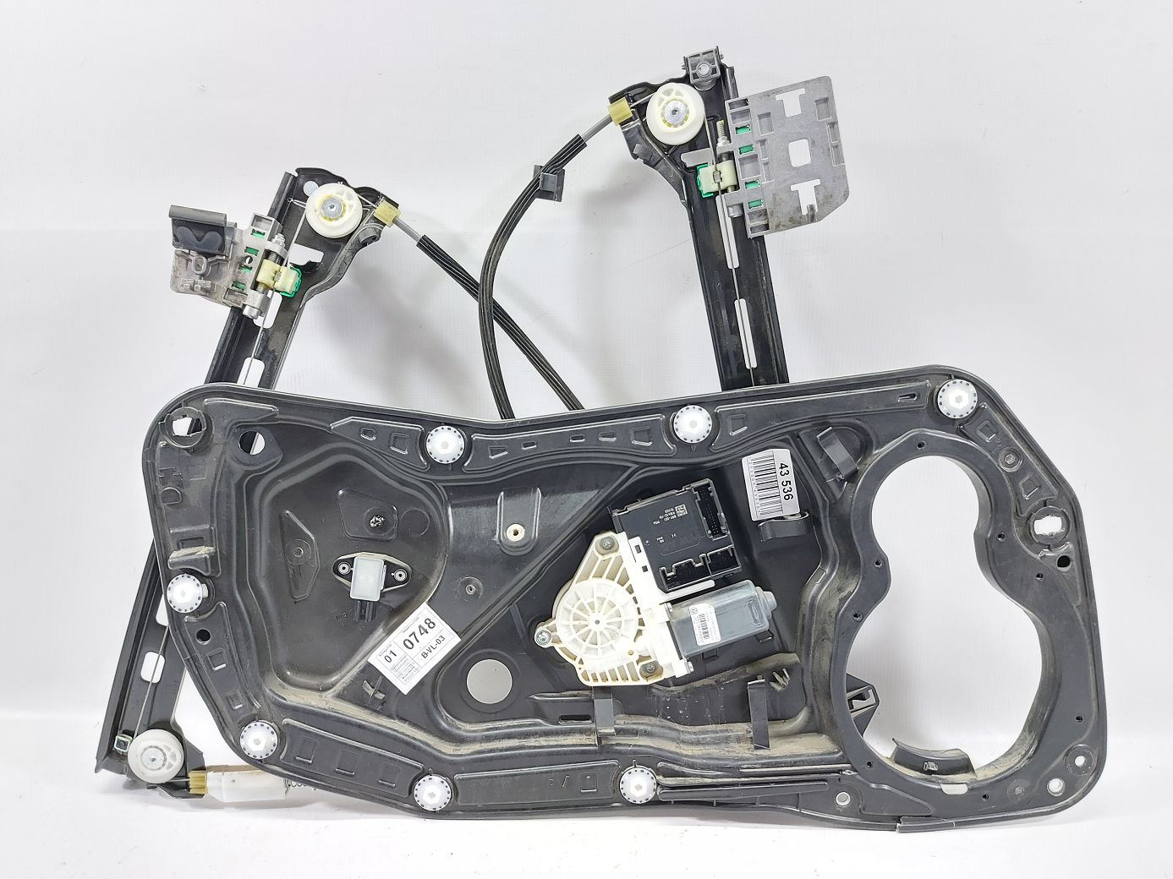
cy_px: 440
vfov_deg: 56.8
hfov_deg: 71.6
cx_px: 586
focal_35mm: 24
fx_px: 813
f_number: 1.8
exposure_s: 1/50
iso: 250
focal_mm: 5.23
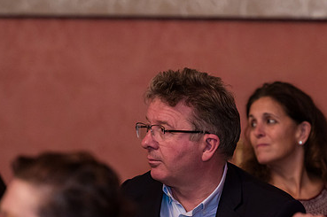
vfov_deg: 6.7
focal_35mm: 205
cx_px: 177
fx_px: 1860
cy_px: 170
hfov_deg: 10.0
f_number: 3.2
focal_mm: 130
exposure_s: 1/200
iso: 3200
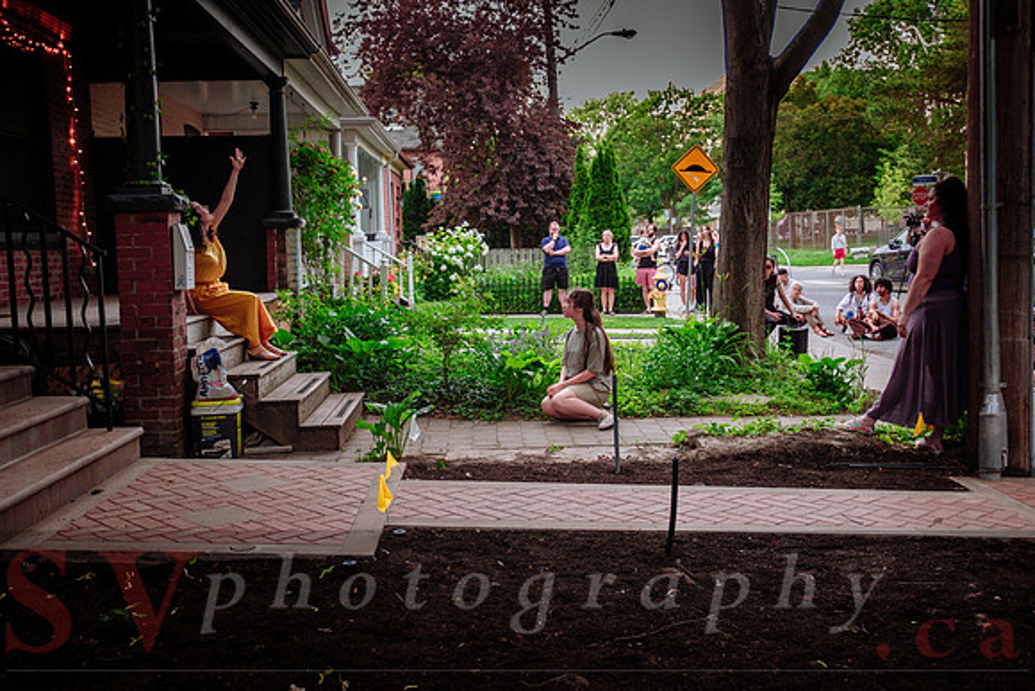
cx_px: 518
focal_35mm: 36
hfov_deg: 53.1
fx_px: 1035
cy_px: 346
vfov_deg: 36.9
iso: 1600
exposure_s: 1/250
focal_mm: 24.2
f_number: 2.8
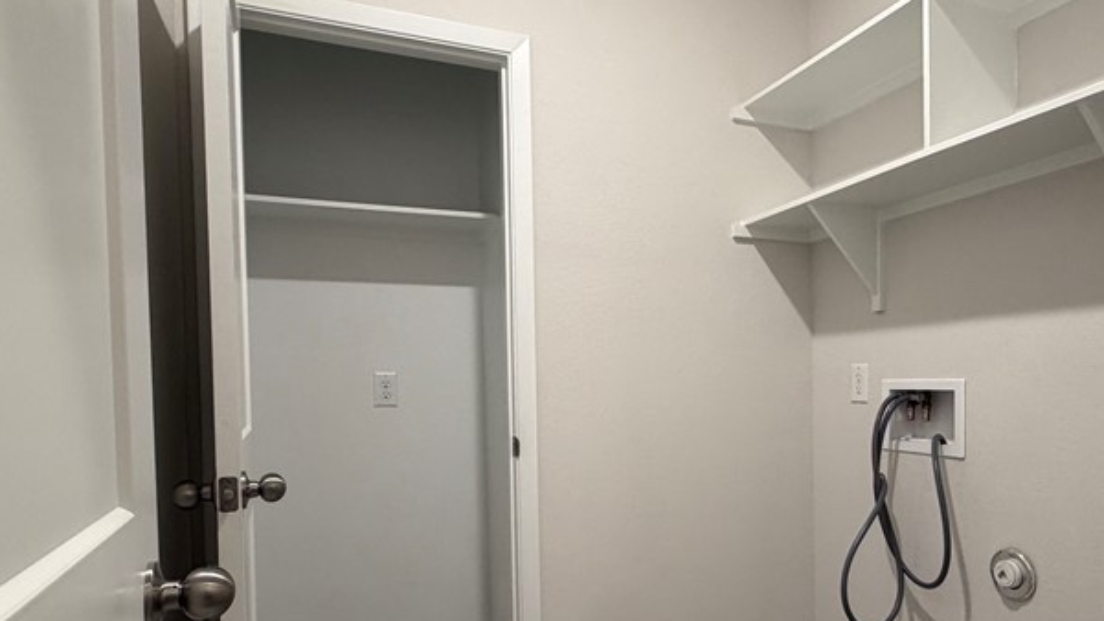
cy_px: 406
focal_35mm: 26
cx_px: 670
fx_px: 761
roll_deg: +1.4
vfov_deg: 43.8
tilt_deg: -1.2
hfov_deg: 71.0
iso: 250
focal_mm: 2.22
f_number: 2.2
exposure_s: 1/60
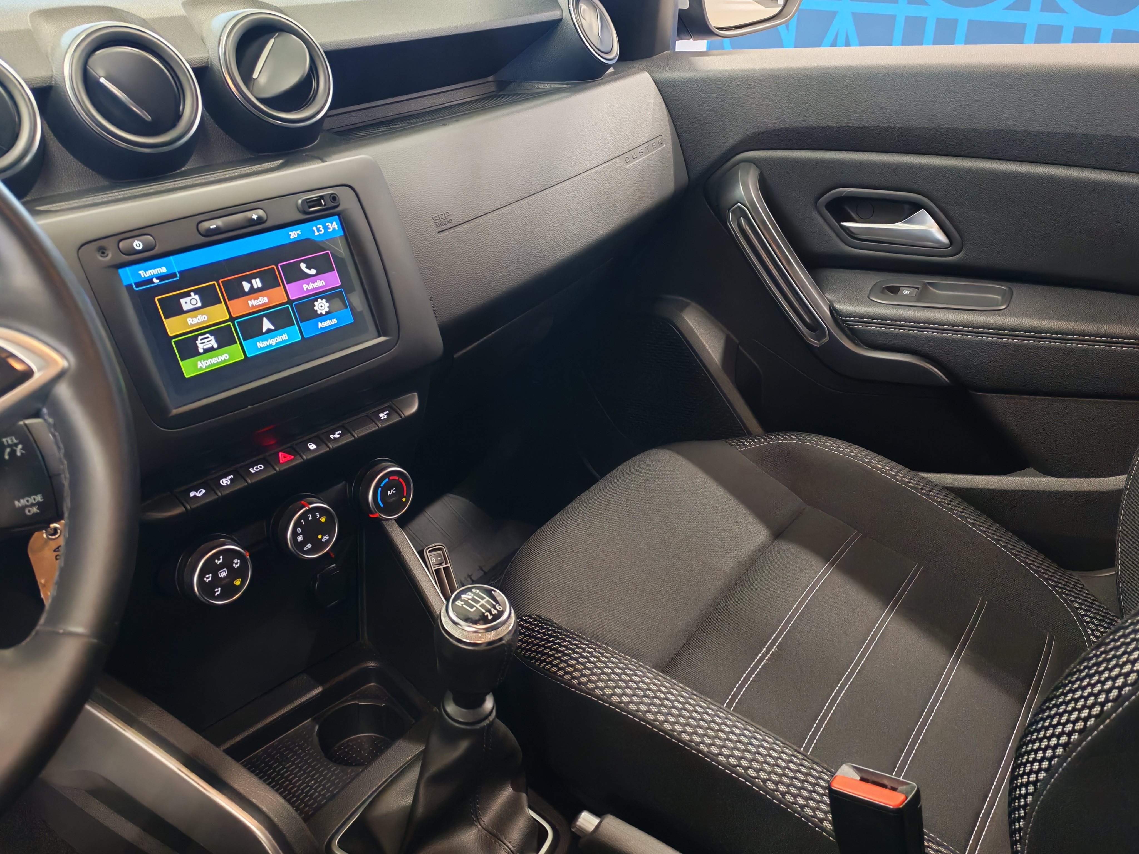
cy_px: 427
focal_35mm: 31
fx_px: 1020
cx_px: 570
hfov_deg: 58.4
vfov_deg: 45.4
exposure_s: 1/50
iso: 2350
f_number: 1.9
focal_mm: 6.12
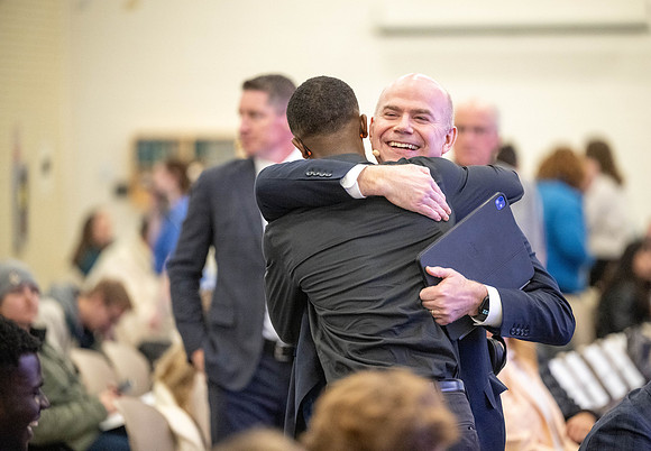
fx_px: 3762
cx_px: 339
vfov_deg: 6.9
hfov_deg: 9.9
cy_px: 226
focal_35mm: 206
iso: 8000
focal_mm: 200
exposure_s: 1/250
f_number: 2.8
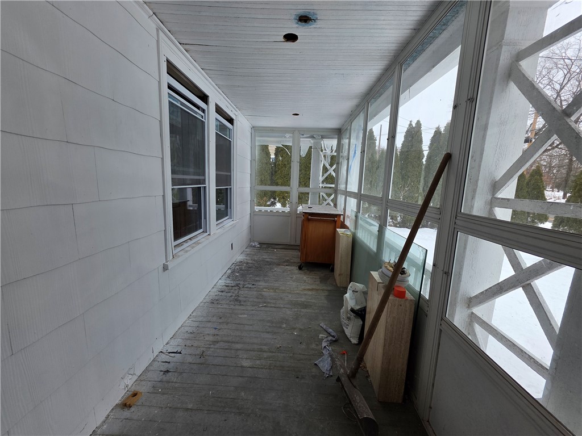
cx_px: 291
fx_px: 219
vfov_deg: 89.9
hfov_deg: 106.2
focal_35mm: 13
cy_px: 218
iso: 40
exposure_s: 1/428
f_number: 1.9
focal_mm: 2.2
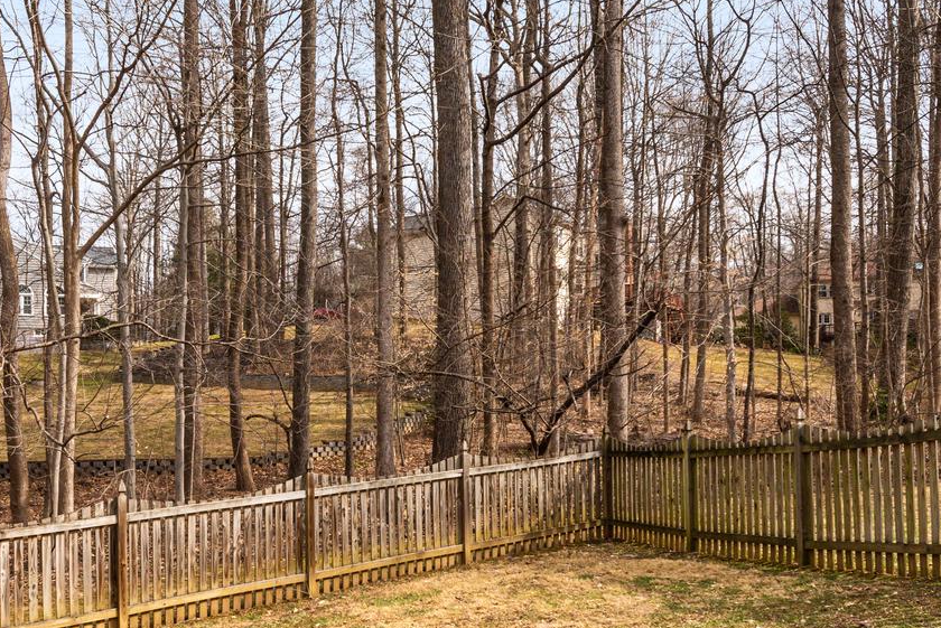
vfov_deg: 33.9
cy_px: 433
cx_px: 386
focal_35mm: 39
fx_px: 1020
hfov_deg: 49.3
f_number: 8
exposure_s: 1/640
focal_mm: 16
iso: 400
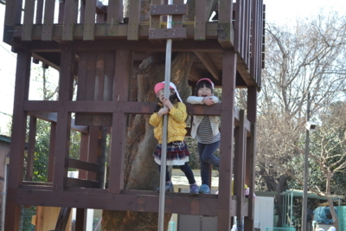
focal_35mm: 69
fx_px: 663
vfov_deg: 19.7
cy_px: 116
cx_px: 173
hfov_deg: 29.2
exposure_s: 1/125
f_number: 5.6
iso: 220
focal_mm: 46
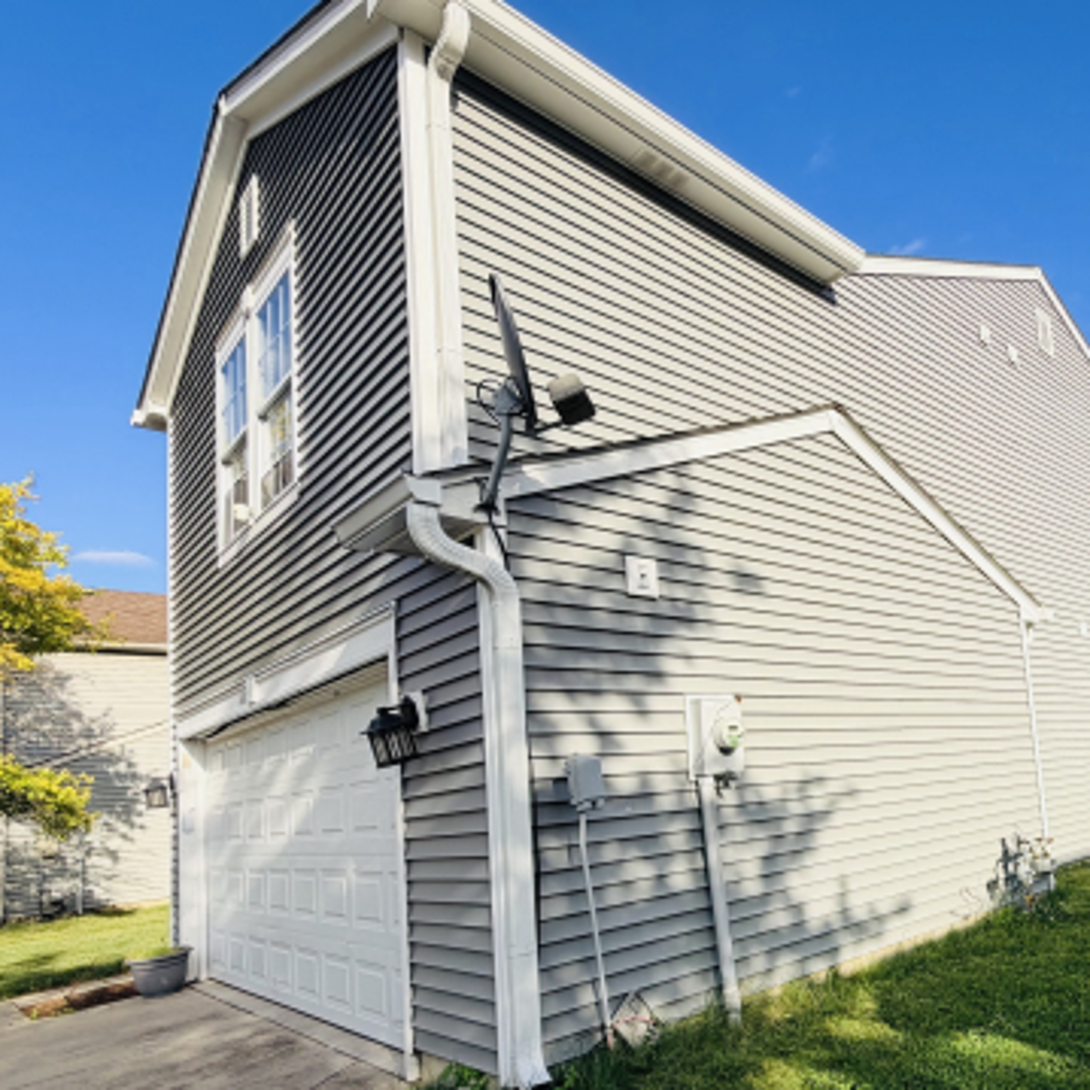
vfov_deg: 66.0
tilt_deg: +5.7
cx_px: 864
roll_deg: +4.1
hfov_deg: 61.9
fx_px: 819
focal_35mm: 23
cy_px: 695
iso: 25
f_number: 2.2
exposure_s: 1/770
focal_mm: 2.22
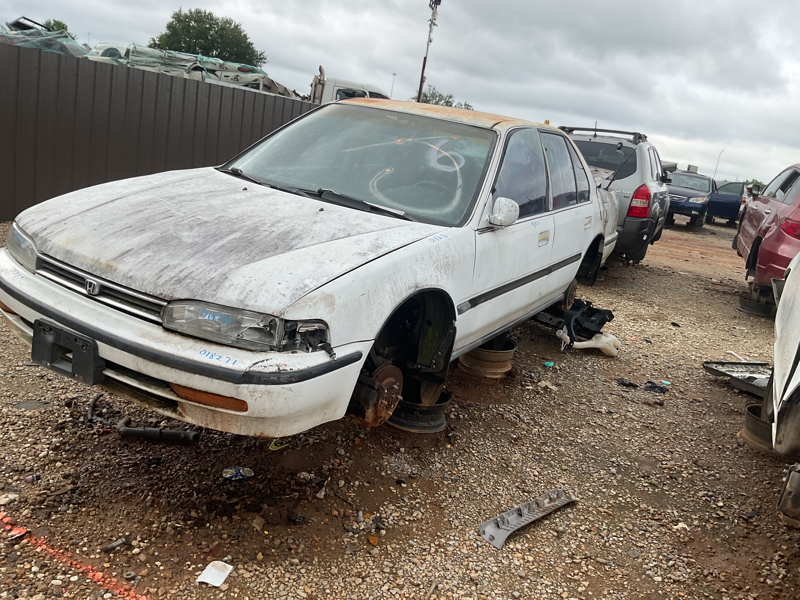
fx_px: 670
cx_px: 400
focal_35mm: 29
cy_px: 300
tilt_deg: -12.5
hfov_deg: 61.7
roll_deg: -9.8
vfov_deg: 48.2
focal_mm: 3
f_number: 1.8
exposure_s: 1/770
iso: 16
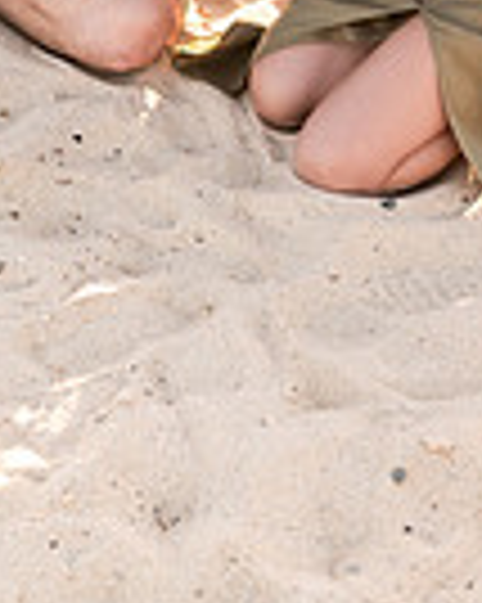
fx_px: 1964
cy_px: -351
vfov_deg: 15.8
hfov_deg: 14.0
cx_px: 216
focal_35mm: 110
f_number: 1.8
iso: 100
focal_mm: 35
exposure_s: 1/2500
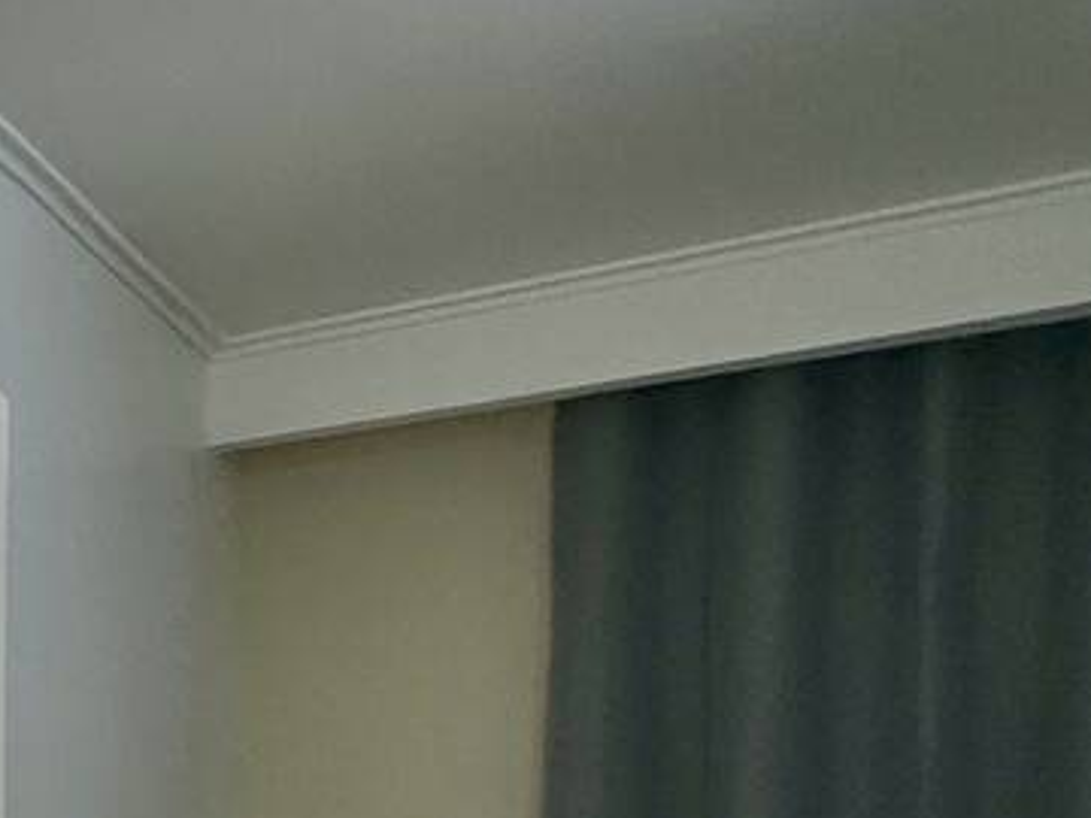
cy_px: 948
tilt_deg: -0.2
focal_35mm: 56
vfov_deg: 24.0
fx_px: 1765
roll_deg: -0.8
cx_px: -755
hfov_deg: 23.1
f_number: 2.2
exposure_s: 1/120
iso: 50
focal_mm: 2.22
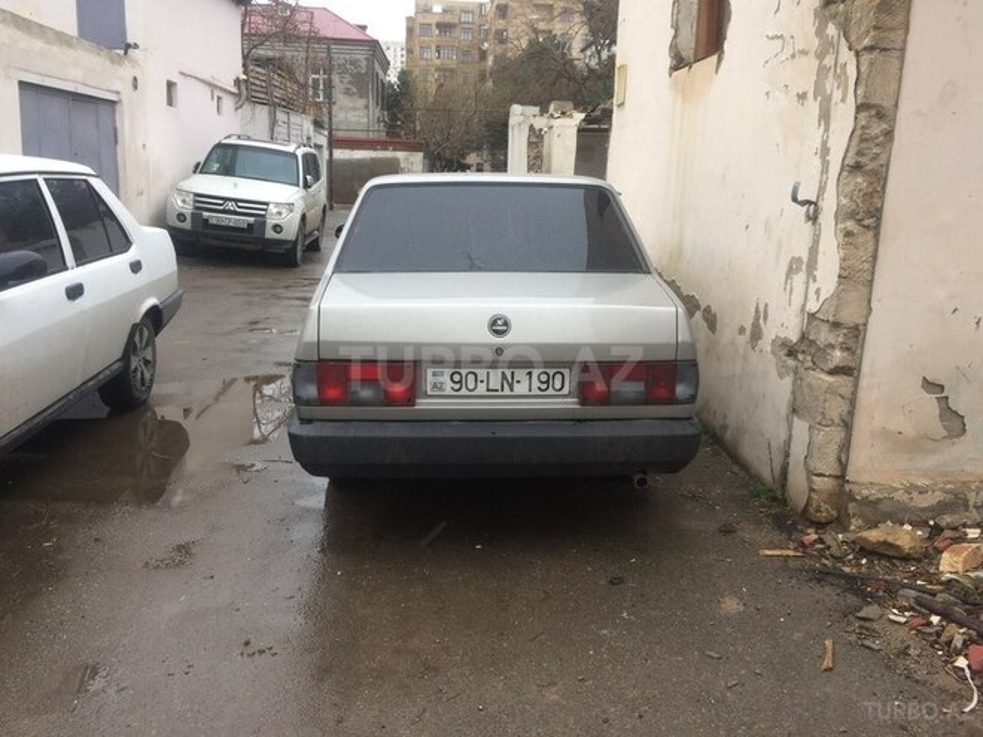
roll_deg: -0.4
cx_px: 492
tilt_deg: -12.4
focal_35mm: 29
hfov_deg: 61.7
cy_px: 368
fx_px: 824
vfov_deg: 48.2
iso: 32
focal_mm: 4.15
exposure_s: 1/105
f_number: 2.2
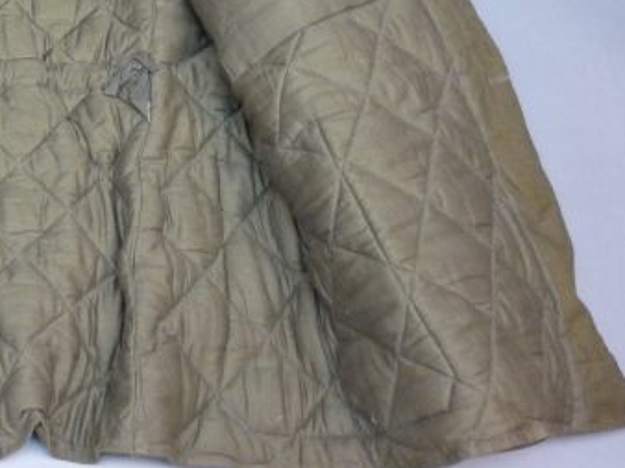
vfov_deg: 22.6
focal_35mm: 64
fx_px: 1155
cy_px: 85
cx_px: -72
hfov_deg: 27.5
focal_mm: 4.8
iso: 250
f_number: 2.8
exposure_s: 1/30
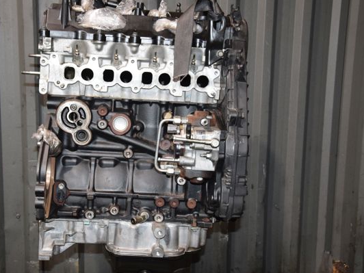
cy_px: 133
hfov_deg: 36.7
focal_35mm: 52
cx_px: 147
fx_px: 547
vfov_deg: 28.0
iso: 1600
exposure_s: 1/60
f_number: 5.6
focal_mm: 30
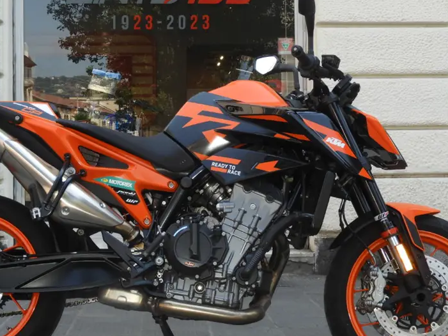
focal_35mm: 77
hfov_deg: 25.3
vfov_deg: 19.1
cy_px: 156
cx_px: 185
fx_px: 997
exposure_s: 1/160
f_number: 4
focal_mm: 8.1
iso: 100
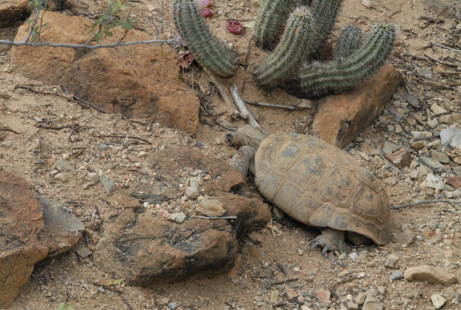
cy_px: 155
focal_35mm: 112
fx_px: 1444
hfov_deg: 18.1
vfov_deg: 12.2
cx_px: 230
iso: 1600
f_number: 13
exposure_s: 1/640
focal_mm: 75
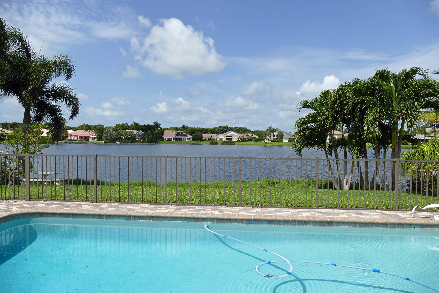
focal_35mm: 25
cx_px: 220
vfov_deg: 51.3
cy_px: 146
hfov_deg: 71.5
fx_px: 305
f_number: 4
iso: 125
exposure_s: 1/2000
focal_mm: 9.12
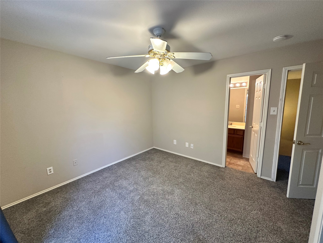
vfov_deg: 85.7
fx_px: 131
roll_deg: +0.3
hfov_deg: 102.1
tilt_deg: -6.3
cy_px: 122
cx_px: 162
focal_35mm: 14
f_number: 2.2
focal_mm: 2.22
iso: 320
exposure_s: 1/60
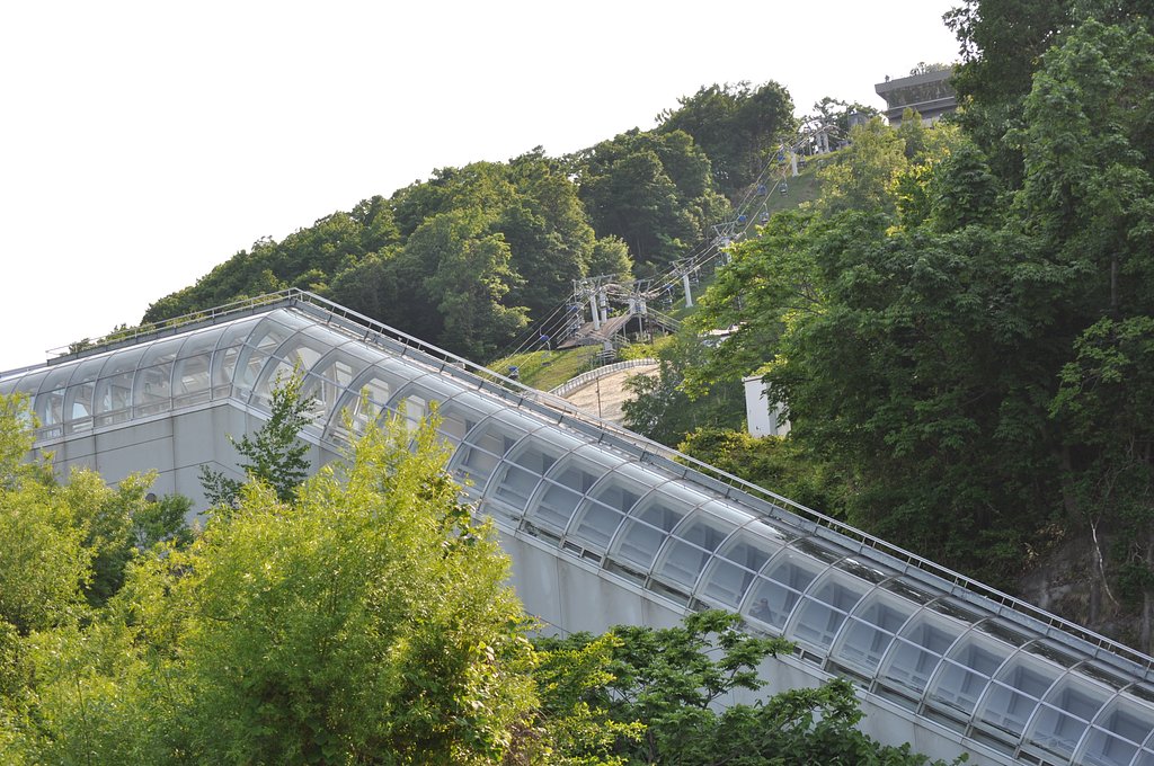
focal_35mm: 108
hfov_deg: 18.9
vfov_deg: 12.6
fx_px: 3458
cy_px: 383
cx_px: 577
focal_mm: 72
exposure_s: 1/320
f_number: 9
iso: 200
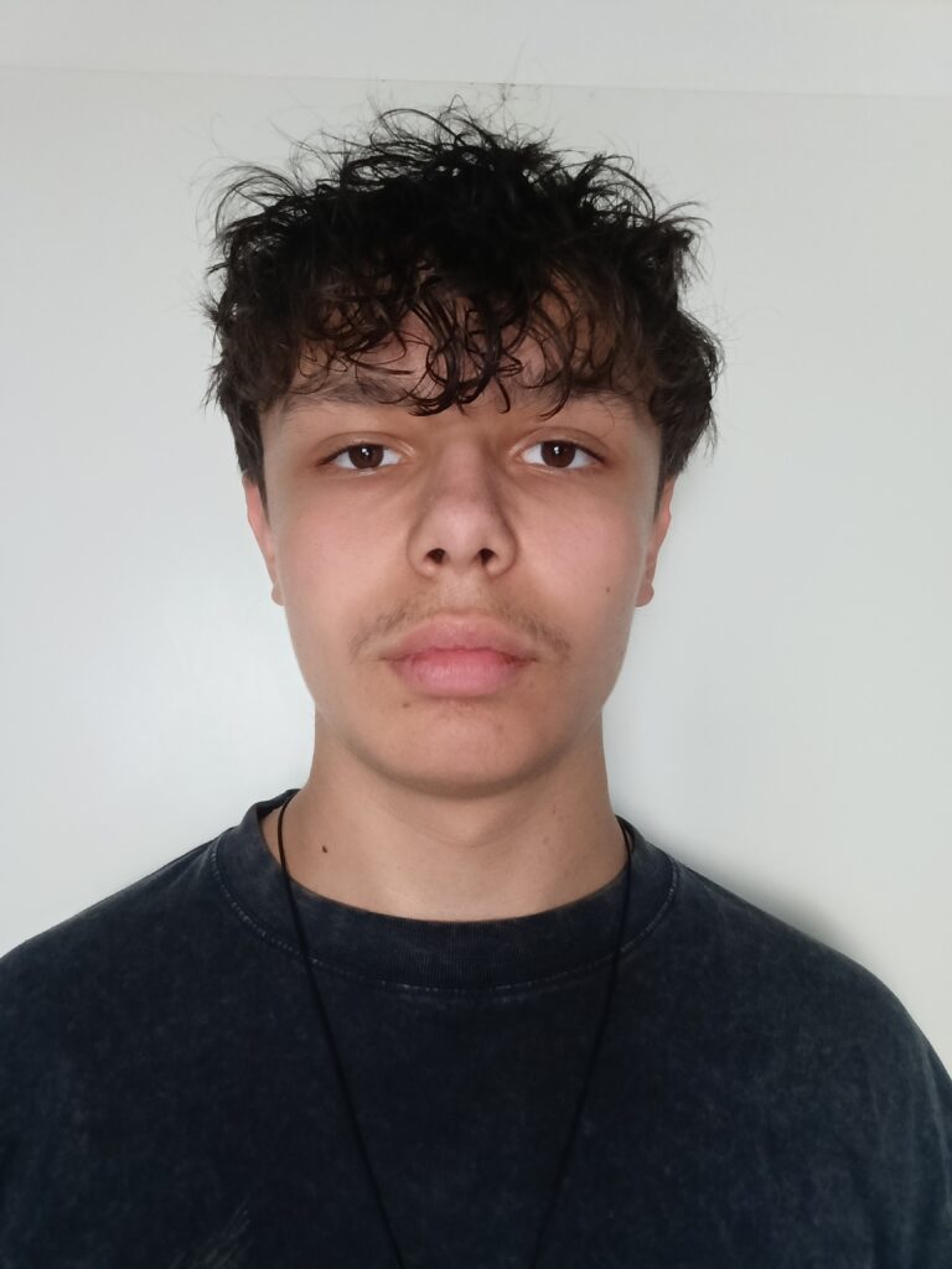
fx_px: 880
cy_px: 634
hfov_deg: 56.8
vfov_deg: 71.6
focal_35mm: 24
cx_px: 476
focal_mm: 3.27
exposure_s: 1/24
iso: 800
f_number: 2.4
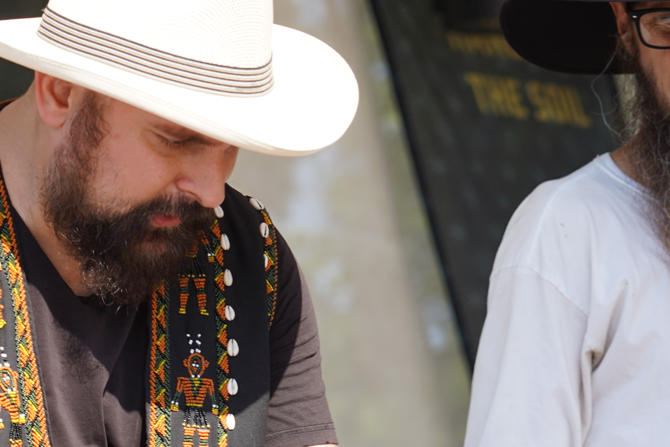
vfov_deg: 4.2
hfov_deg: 6.3
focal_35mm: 327
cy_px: 432
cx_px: 164
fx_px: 6084
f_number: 5
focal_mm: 105
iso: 100
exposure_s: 1/250
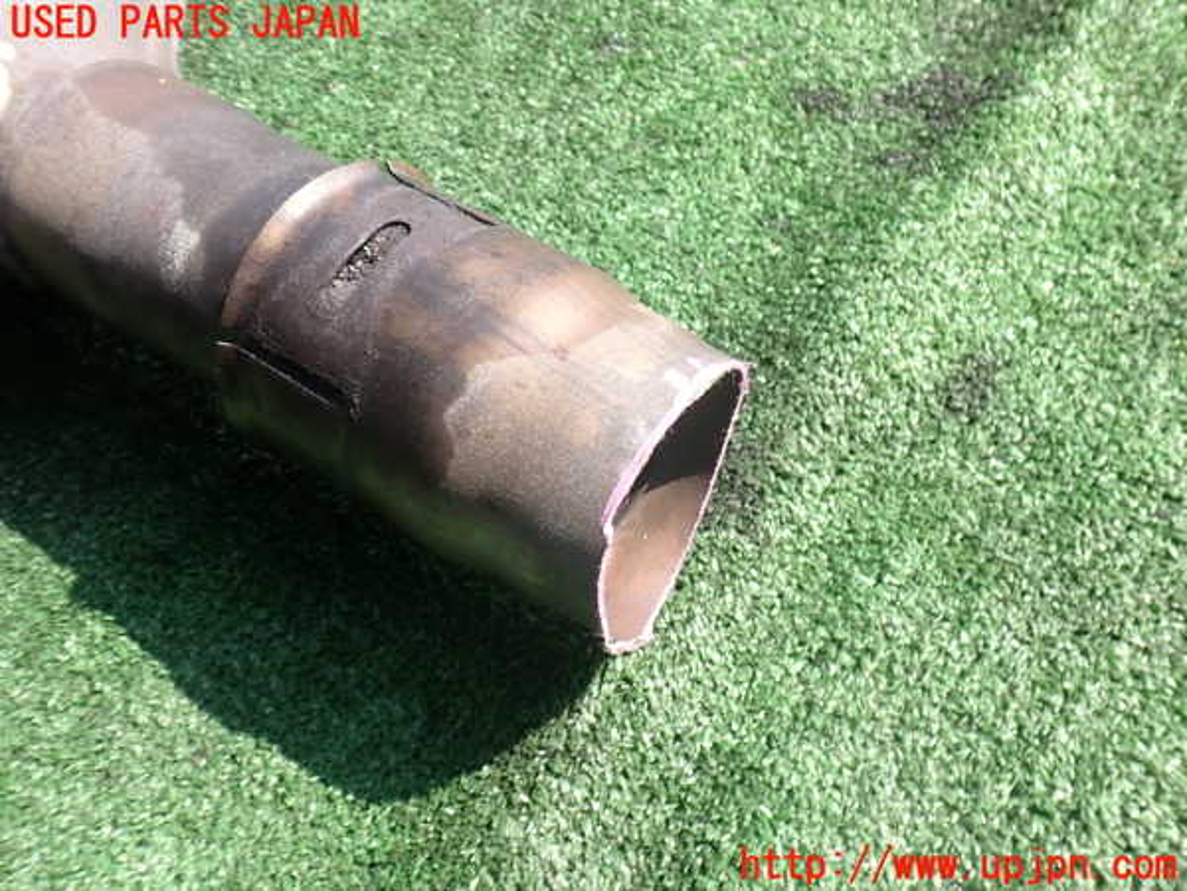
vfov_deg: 46.8
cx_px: 594
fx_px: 1029
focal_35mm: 30
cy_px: 446
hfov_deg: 60.0
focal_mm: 5.4
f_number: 3.2
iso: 100
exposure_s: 1/320
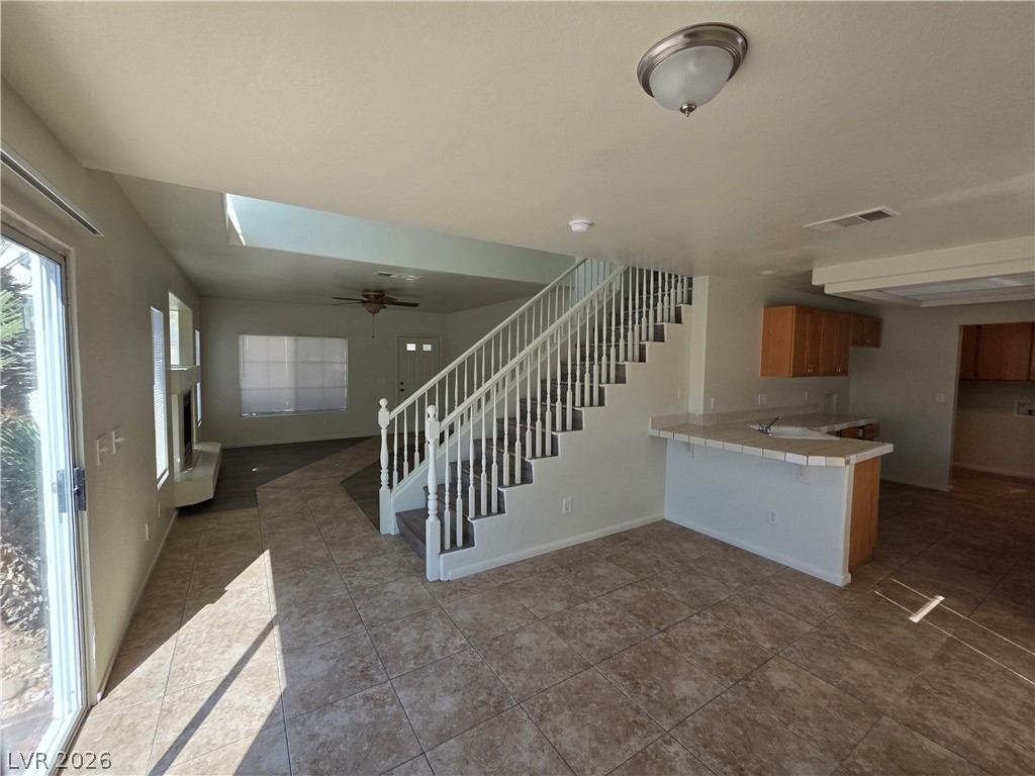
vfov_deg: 89.9
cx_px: 518
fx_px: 389
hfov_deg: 106.2
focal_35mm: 13
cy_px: 388
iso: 40
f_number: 1.9
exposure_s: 1/282
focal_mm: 2.2
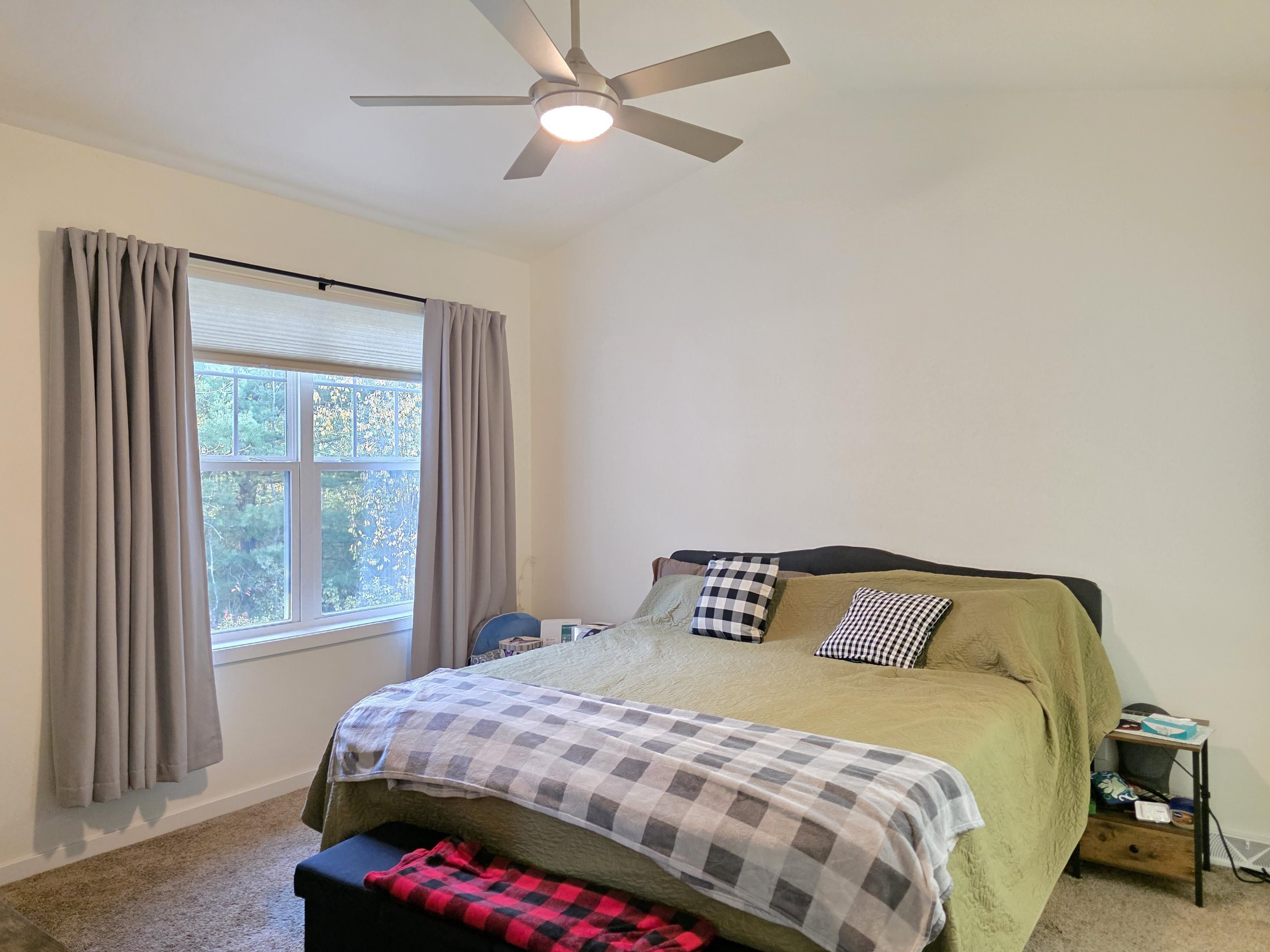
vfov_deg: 56.8
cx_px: 623
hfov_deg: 71.6
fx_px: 881
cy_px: 462
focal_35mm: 24
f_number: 1.7
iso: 1600
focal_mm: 6.3
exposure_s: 1/120
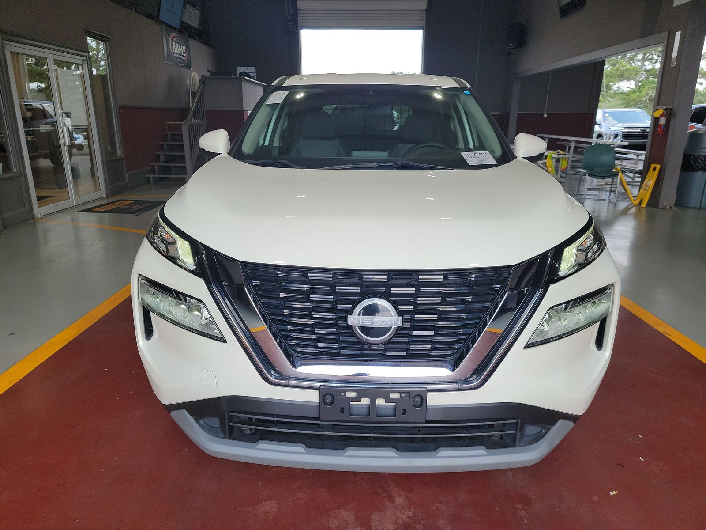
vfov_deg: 56.8
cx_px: 353
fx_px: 489
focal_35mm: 24
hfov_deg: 71.6
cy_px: 265
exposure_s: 1/137
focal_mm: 6.7
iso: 50
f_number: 1.8
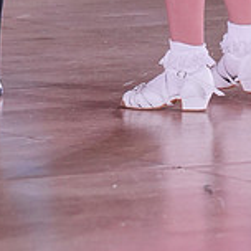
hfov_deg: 3.1
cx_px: 72
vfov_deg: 3.1
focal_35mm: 566
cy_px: -218
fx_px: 4643
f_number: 4
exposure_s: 1/400
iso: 2000
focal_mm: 117
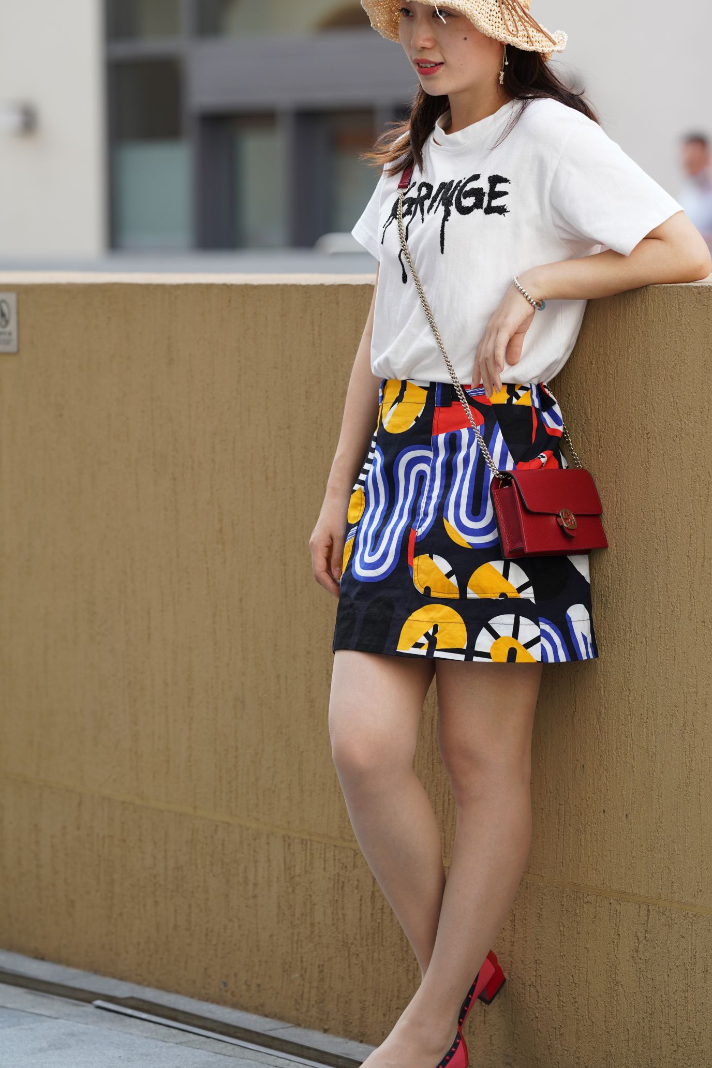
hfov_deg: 8.8
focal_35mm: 156
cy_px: 524
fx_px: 4628
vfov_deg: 13.2
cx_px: 386
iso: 320
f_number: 3.5
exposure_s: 1/400
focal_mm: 135
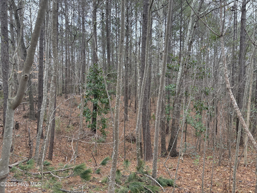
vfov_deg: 53.1
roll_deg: -0.9
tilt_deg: -1.7
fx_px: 193
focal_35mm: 26
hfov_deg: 67.3
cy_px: 96
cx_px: 128
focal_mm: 5.96
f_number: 1.6
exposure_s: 1/225
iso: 80
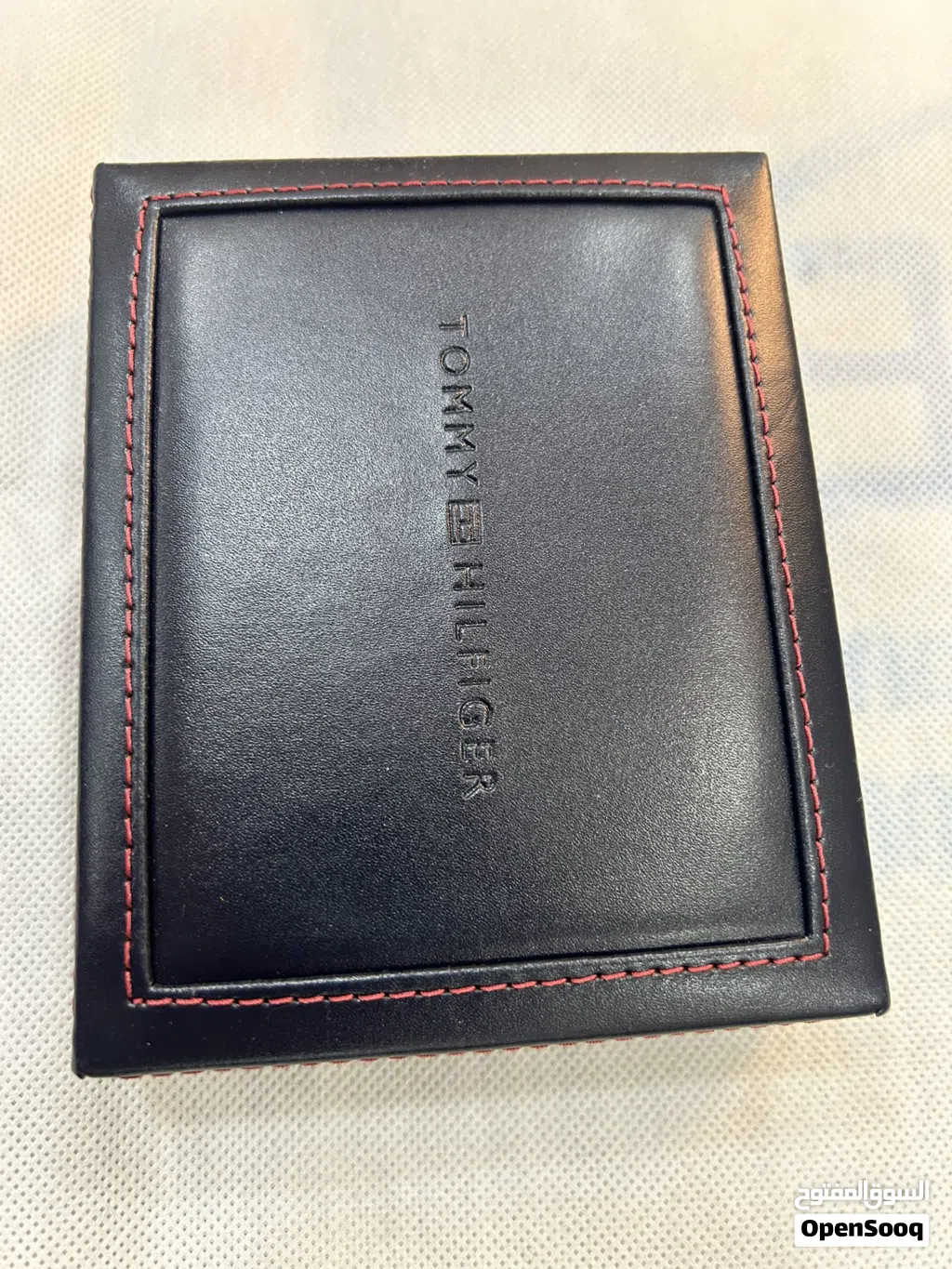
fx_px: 953
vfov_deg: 67.3
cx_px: 476
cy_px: 634
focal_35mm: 26
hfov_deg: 53.1
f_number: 1.5
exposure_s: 1/60
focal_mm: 5.7
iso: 160
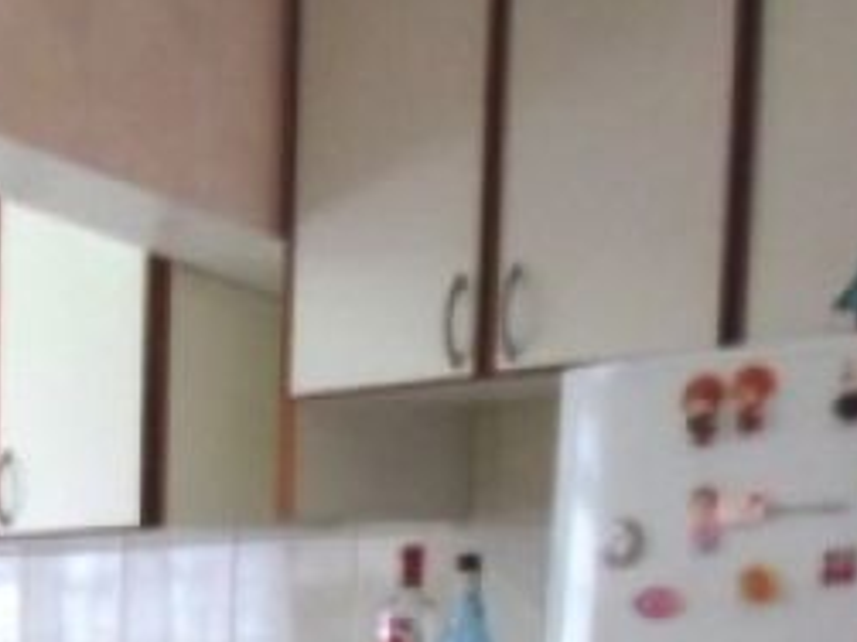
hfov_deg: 16.0
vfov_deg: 13.1
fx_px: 2524
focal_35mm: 102
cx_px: -734
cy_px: 1164
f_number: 2.5
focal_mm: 4.5
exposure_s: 1/30
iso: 100
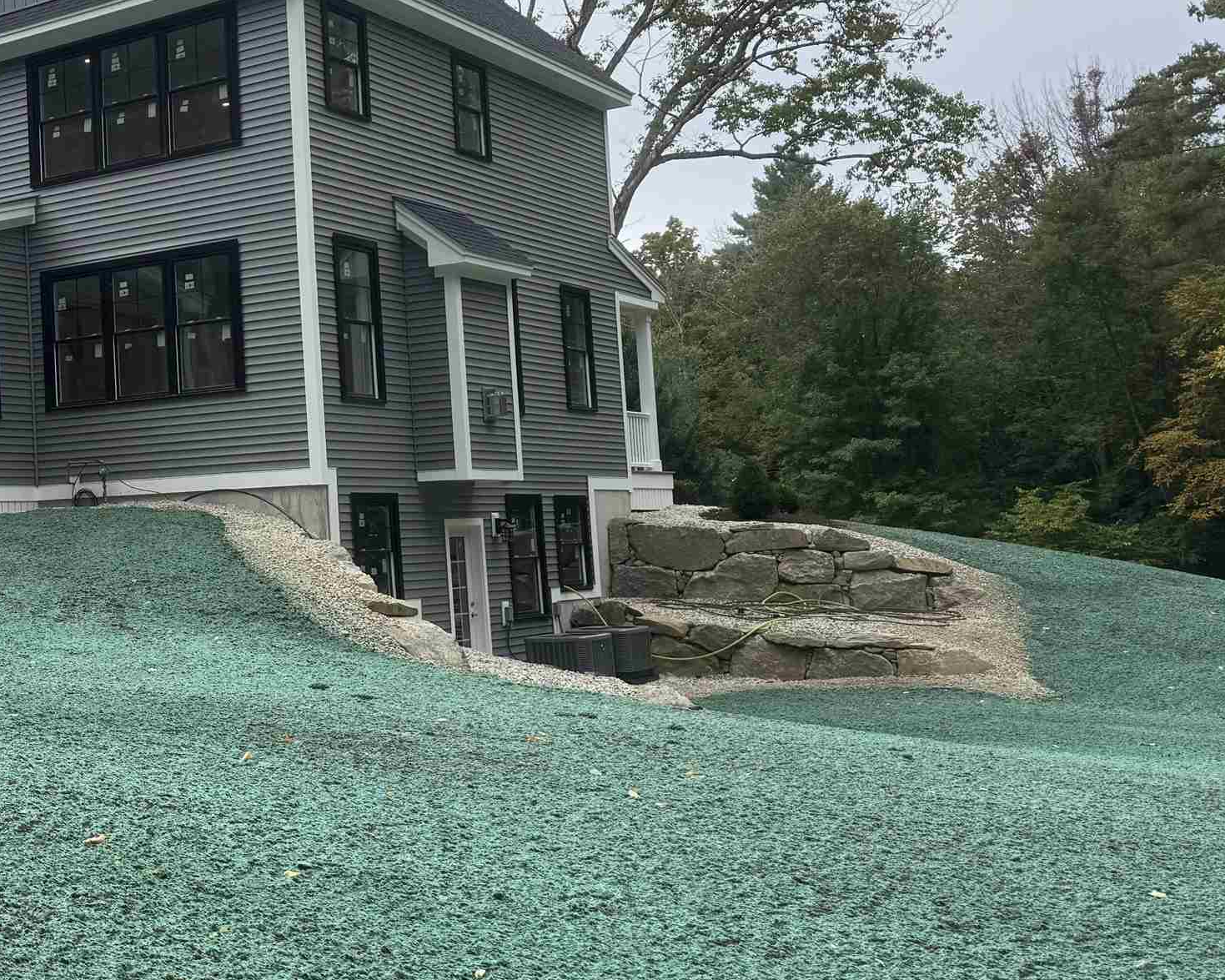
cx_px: -48
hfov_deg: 34.1
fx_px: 1776
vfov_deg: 30.8
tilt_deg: +4.3
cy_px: 399
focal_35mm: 49
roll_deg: +1.1
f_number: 1.78
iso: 80
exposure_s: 1/1597
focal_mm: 6.76
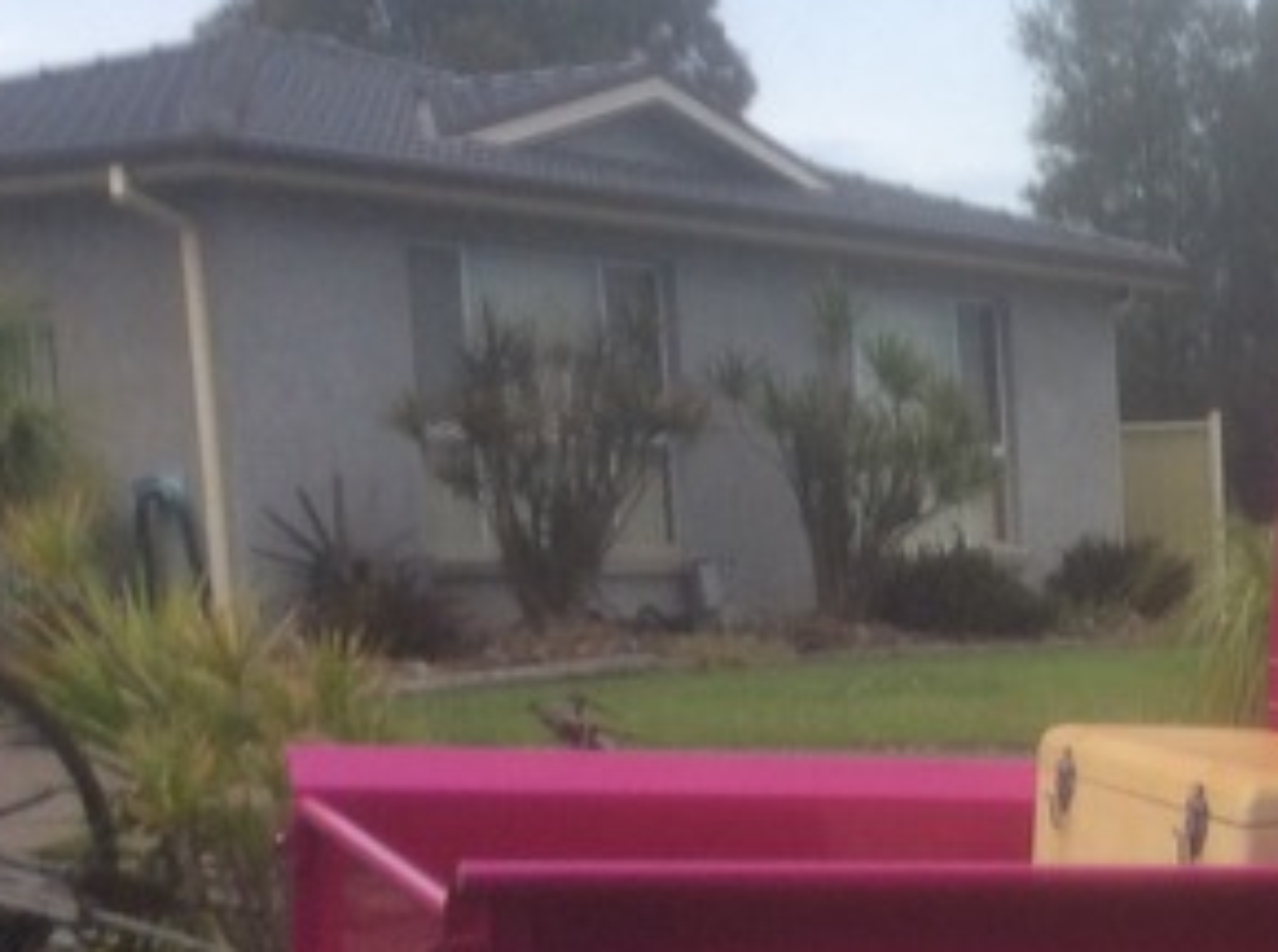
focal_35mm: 88
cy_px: 948
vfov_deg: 16.4
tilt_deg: -8.3
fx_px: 3242
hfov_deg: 20.5
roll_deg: +2.2
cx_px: 1621
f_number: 2.4
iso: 32
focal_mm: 3.3
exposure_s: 1/1040
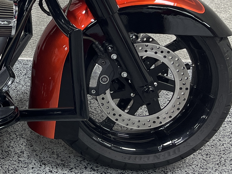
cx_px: -123
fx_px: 570
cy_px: -24
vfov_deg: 16.8
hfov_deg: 19.7
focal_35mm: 85
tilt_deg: -20.1
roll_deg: +0.3
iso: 80
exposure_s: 1/60
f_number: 1.6
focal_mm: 5.1
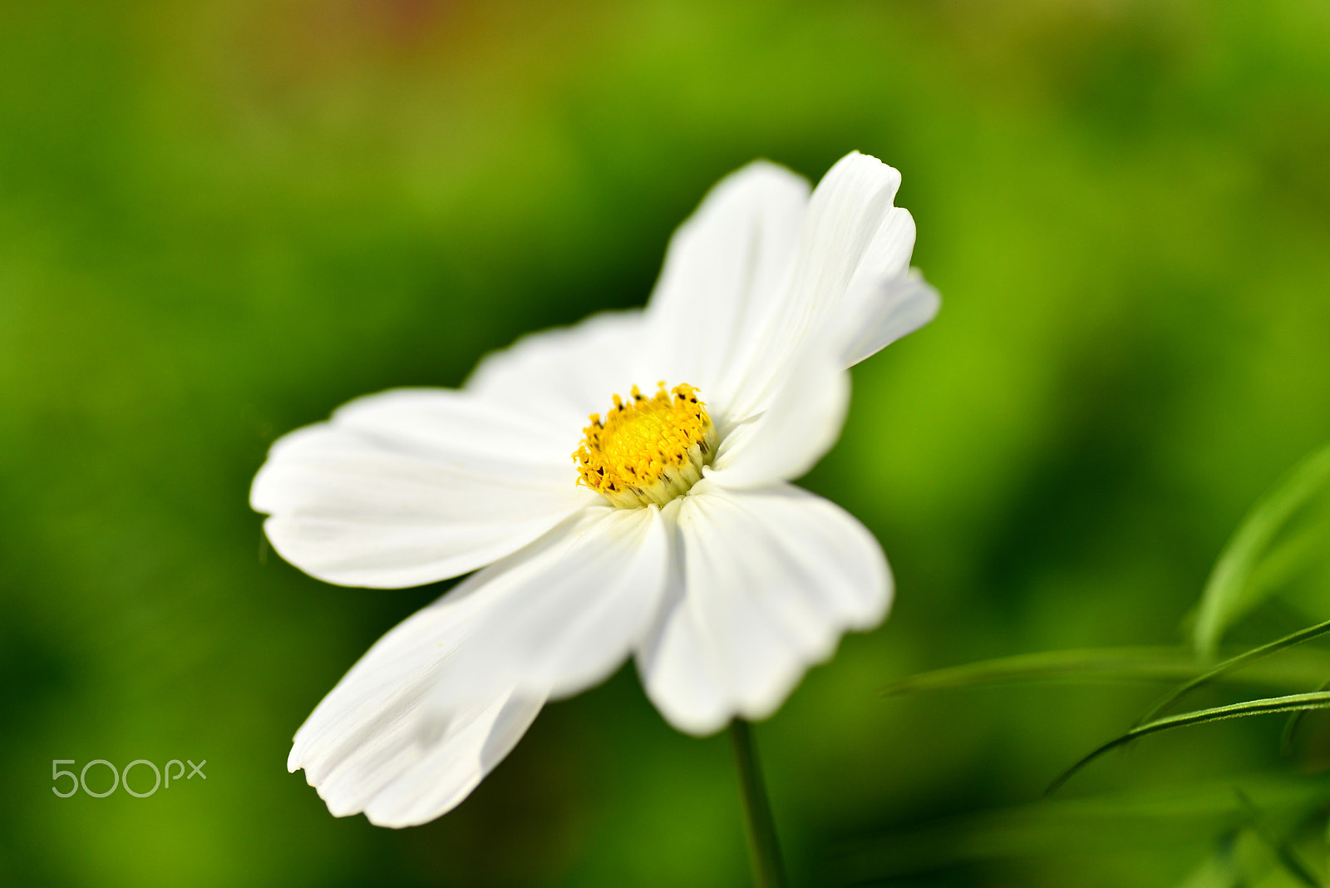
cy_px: 444
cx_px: 665
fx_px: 3326
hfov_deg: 22.6
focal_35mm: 90
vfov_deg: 15.2
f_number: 4.8
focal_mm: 90
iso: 200
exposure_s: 1/4000
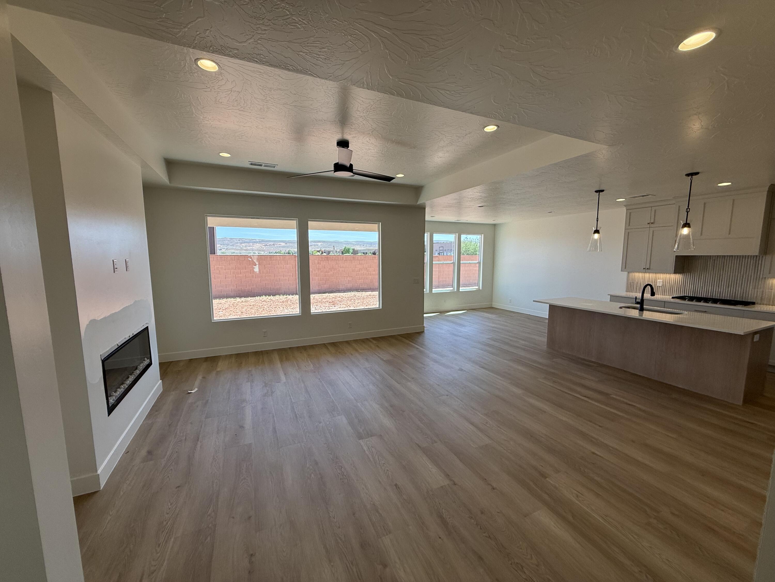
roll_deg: -0.2
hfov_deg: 102.1
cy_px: 291
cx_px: 388
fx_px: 313
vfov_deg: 85.7
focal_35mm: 14
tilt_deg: -5.8
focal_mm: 2.22
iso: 64
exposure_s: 1/346
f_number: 2.2
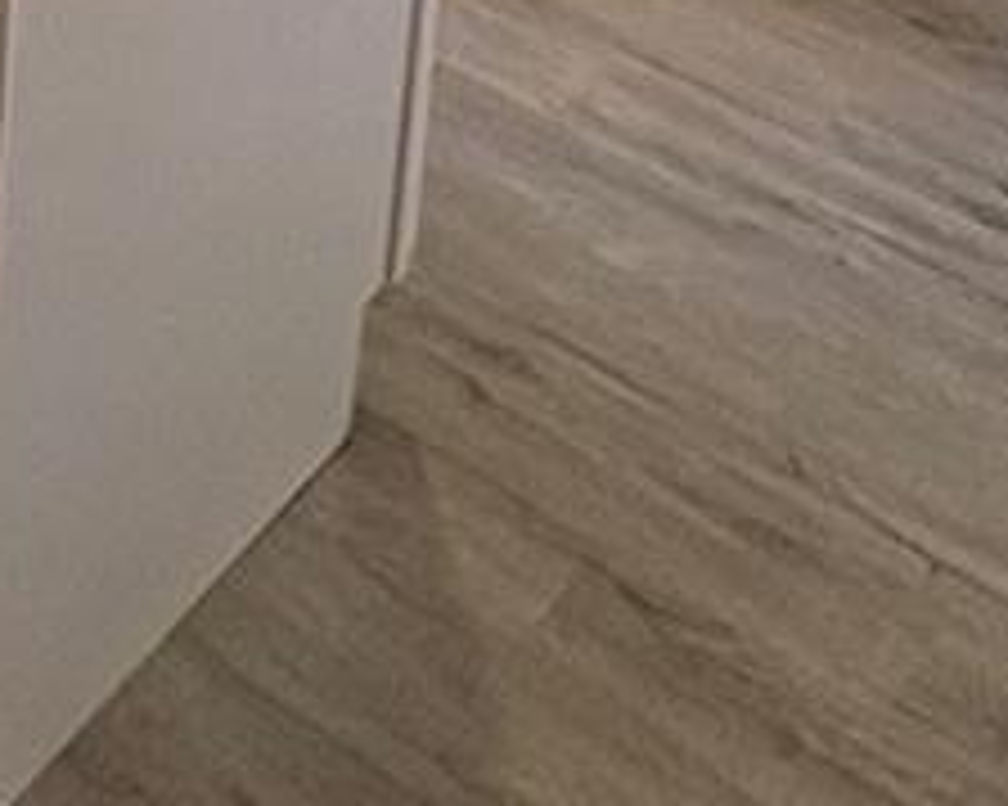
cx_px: -400
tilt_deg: -7.6
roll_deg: -1.7
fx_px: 2624
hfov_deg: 19.5
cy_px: -1229
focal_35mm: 88
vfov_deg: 12.7
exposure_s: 1/120
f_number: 2.2
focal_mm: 2.22
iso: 200
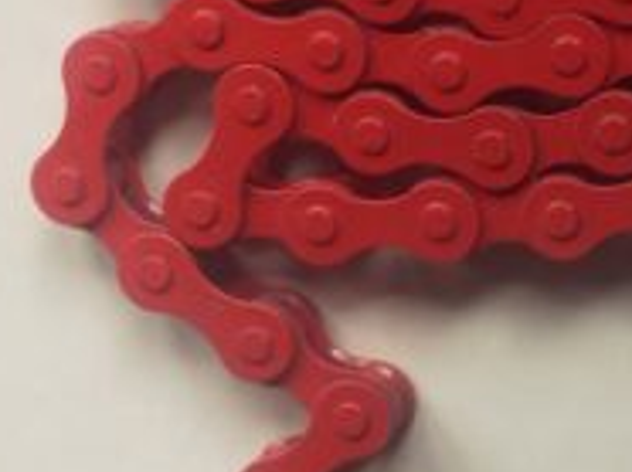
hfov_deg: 15.6
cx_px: 822
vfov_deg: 12.3
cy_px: 129
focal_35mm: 120
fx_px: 2188
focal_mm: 4.15
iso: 32
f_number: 2.2
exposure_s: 1/115
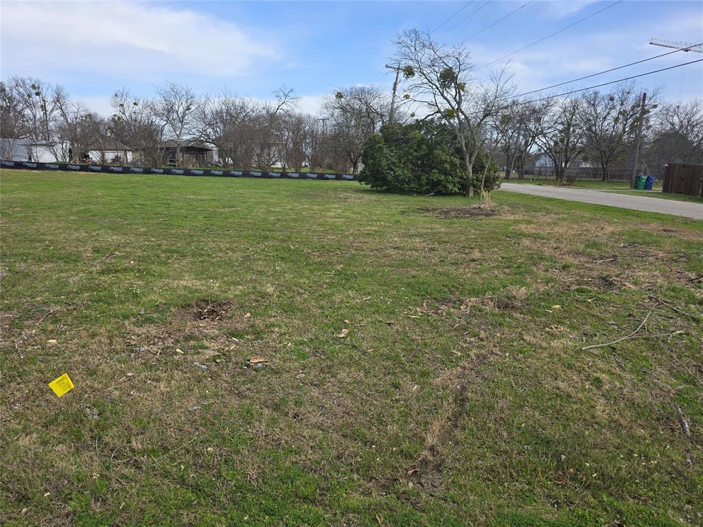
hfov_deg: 73.9
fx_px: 467
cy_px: 264
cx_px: 352
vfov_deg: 58.9
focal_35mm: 23
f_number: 1.7
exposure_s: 1/432
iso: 12
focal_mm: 6.3
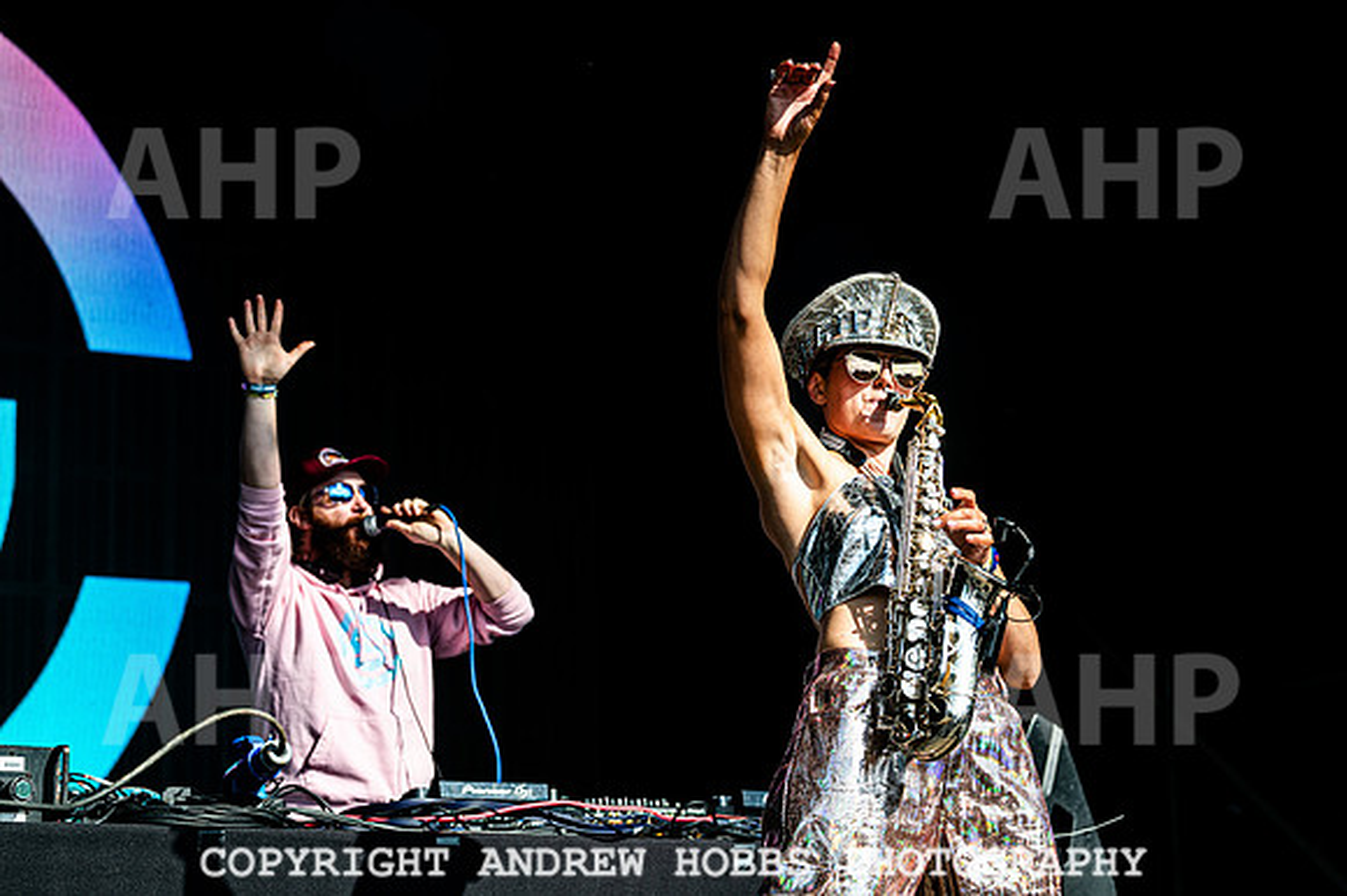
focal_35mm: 91
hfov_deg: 22.3
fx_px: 3410
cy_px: 401
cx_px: 744
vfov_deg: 15.0
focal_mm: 82
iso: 200
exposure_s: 1/2000
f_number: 4.5
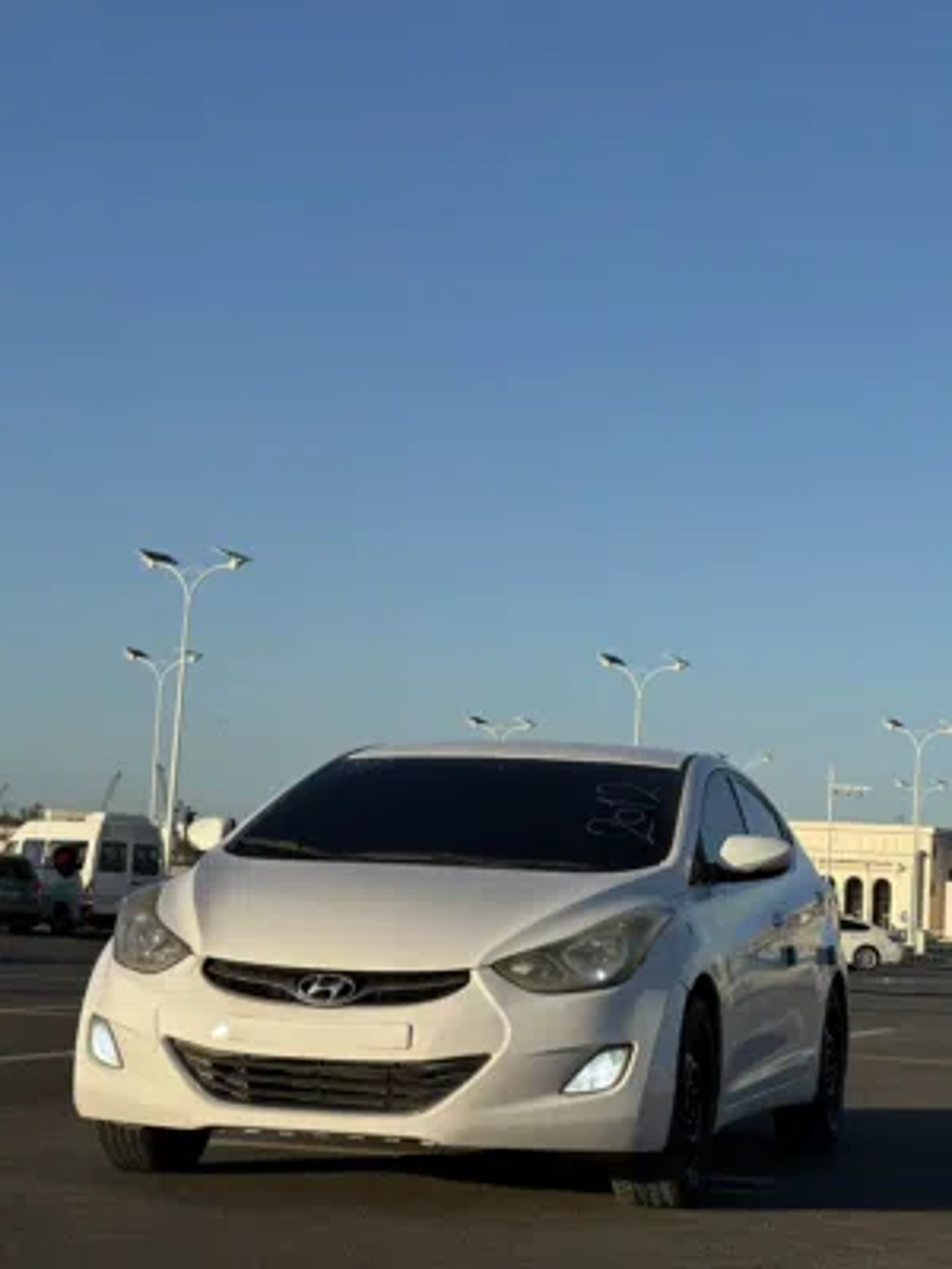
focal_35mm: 77
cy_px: 634
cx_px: 476
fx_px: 2824
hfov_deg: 19.1
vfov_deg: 25.3
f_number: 2.8
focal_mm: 9
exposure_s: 1/690
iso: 32
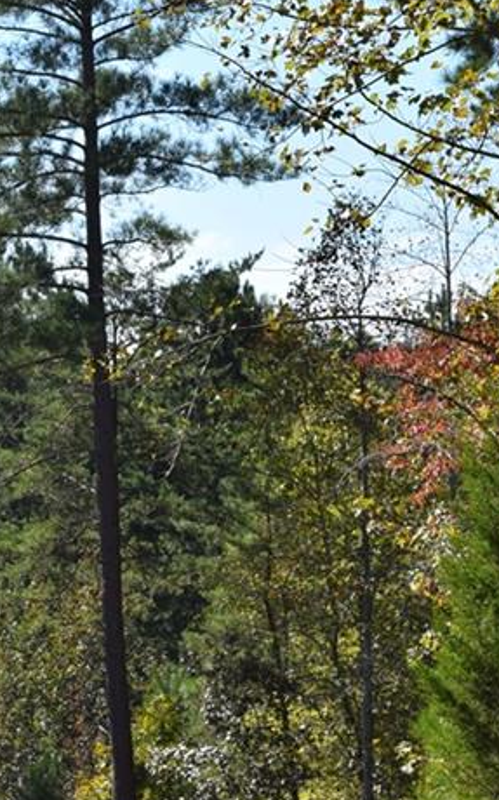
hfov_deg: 7.2
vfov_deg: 11.8
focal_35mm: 177
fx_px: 3856
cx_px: -343
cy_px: 468
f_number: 10
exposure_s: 1/200
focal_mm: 52
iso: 100
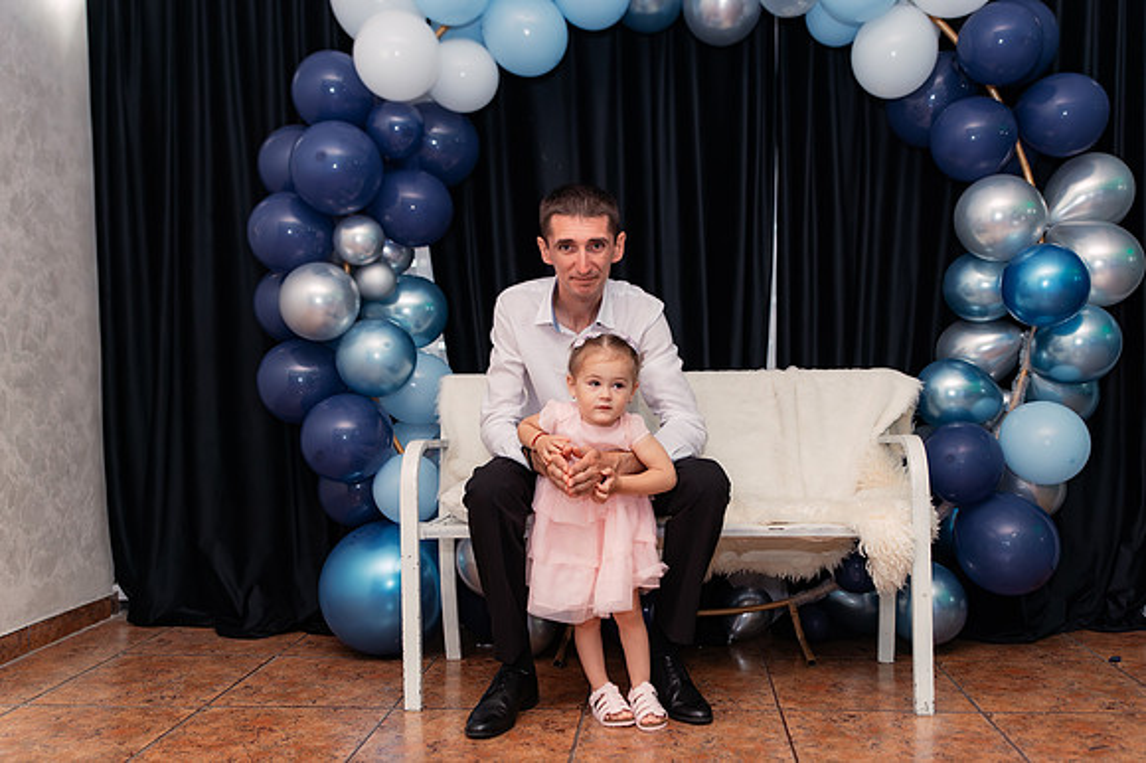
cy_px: 382
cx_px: 595
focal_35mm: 33
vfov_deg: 39.7
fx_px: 1057
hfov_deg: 56.9
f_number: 3.5
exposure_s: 1/250
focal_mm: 32
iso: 2000
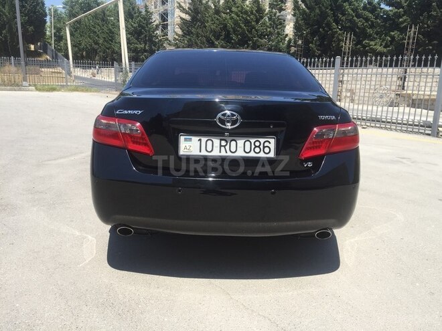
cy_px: 166
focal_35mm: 29
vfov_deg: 48.2
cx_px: 221
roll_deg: -1.9
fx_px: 370
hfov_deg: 61.7
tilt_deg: -12.7
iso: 32
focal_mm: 4.15
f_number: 2.2
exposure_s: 1/1236
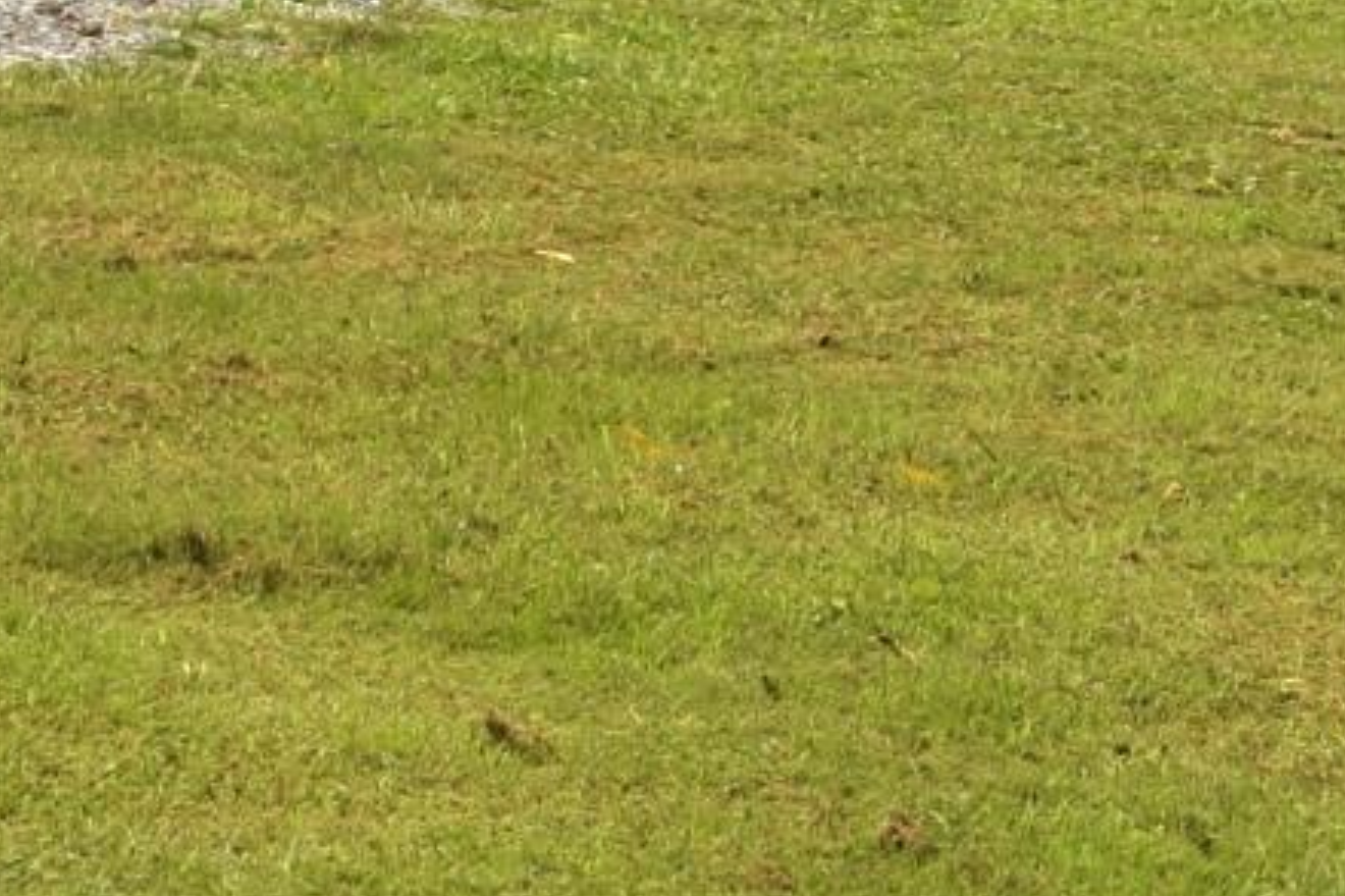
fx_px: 9934
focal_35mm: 266
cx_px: 975
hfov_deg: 7.7
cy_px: -862
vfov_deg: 5.1
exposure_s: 1/200
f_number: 11
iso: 100
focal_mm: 26
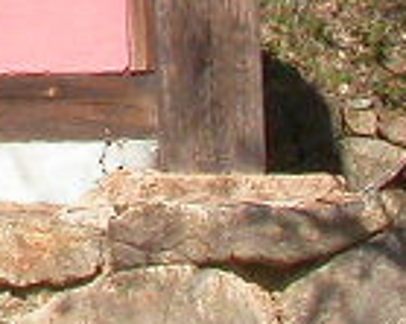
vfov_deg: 5.5
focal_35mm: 274
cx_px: -698
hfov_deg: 6.6
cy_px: -455
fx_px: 3290
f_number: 6.7
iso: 100
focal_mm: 7.85
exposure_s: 1/271
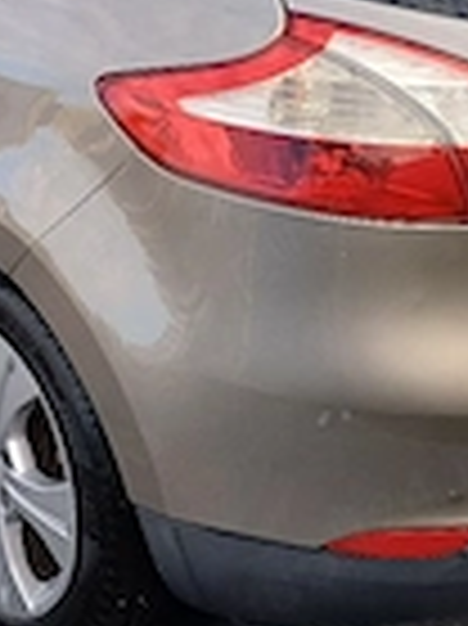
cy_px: 234
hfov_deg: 20.2
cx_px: 108
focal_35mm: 72
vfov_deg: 27.0
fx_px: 1300
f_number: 1.8
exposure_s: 1/182
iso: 50
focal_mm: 4.65
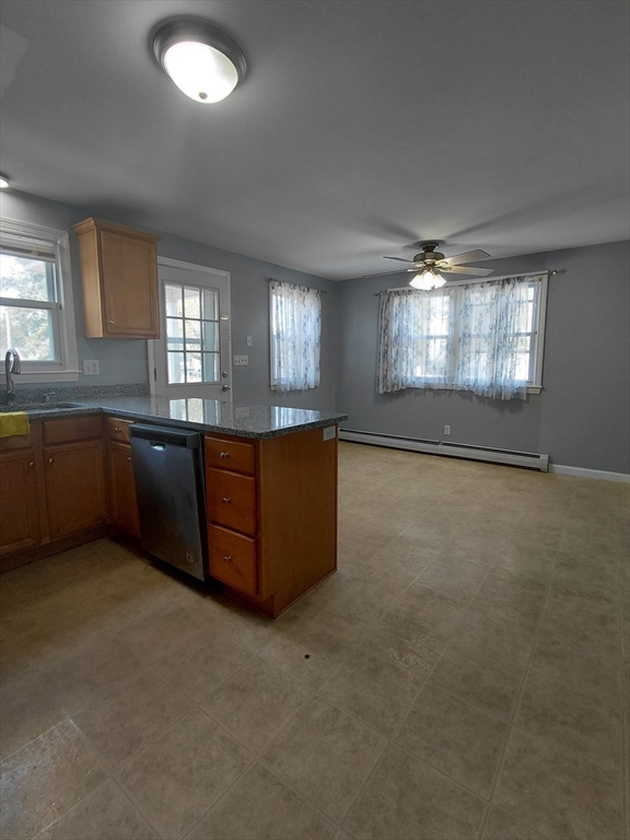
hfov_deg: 78.1
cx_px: 315
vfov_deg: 94.5
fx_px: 388
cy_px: 420
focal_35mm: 16
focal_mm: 1.64
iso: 50
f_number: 2.2
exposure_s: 1/120
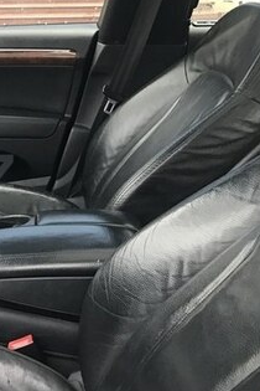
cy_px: 173
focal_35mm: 61
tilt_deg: -18.1
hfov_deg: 19.7
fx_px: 661
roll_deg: +0.8
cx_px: -113
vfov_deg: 32.9
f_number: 1.8
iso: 32
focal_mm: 3.99
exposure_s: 1/25
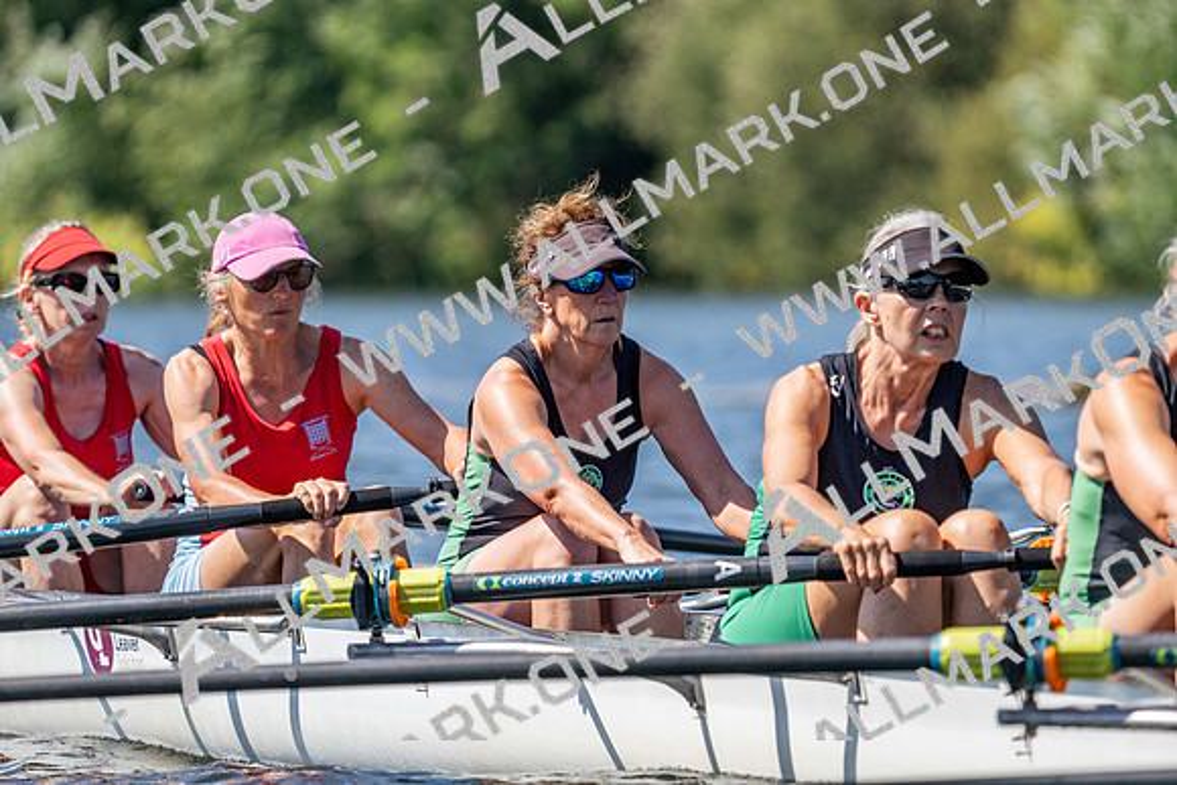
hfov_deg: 5.2
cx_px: 588
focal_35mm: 400
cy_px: 392
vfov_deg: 3.4
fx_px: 13080
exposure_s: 1/2000
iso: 320
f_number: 6.3
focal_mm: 400
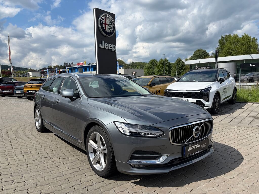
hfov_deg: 67.3
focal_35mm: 26
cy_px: 97
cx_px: 130
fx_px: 195
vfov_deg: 53.1
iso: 64
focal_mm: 5.96
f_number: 1.6
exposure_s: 1/6993
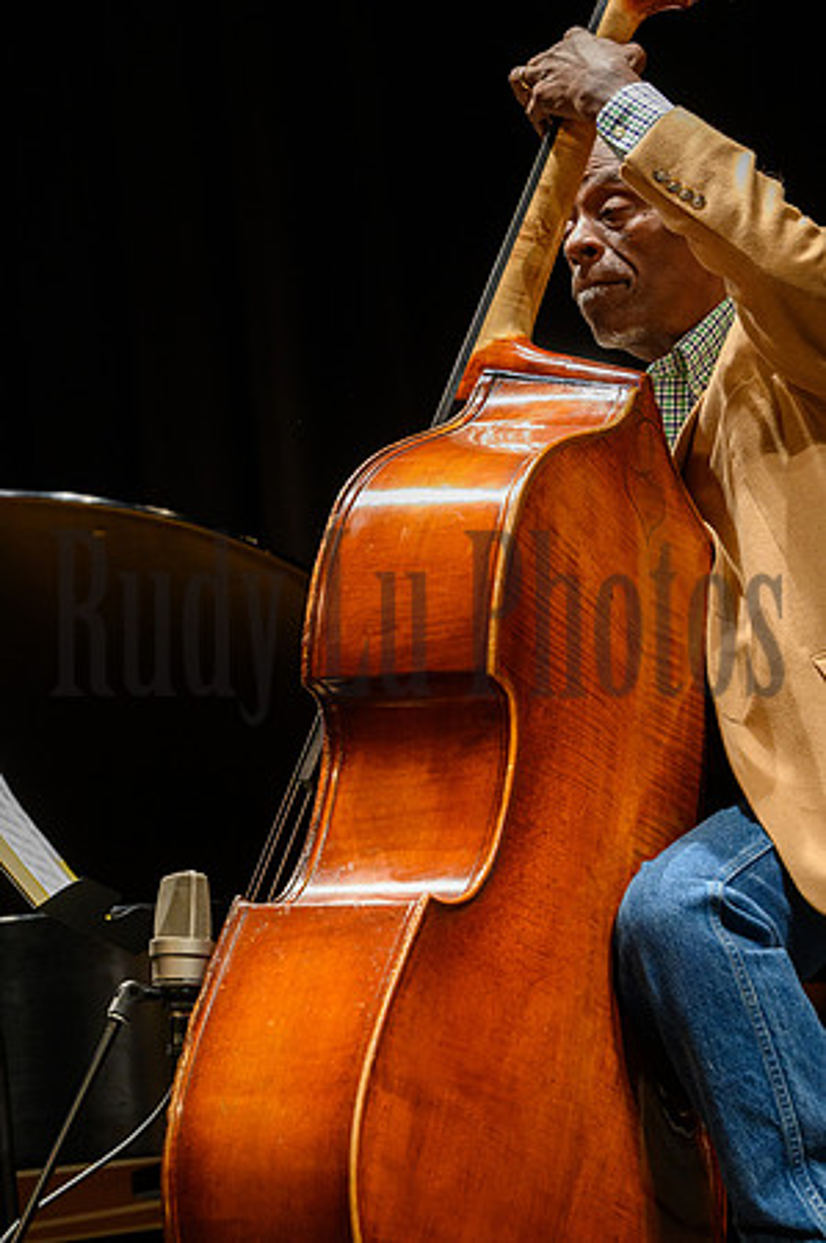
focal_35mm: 200
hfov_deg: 6.9
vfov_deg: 10.3
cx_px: 413
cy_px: 622
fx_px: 6899
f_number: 6.3
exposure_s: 1/200
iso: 8000
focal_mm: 200
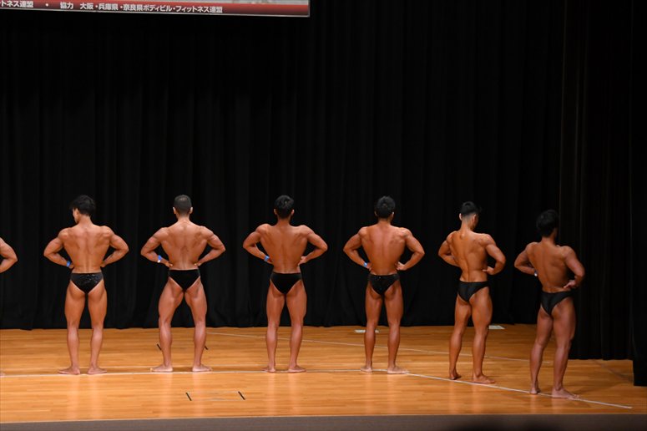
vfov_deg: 10.8
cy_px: 216
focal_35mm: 127
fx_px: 2281
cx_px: 324
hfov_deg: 16.1
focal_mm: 85
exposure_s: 1/400
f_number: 5.6
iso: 3200
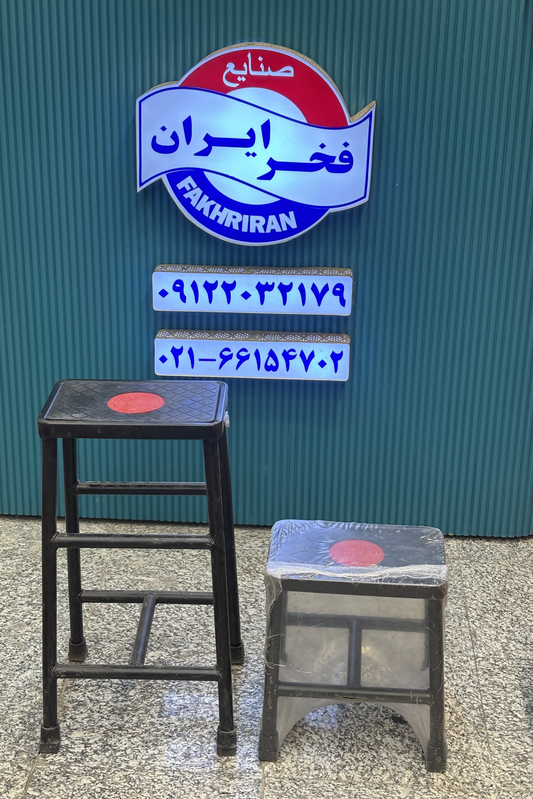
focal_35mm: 55
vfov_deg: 36.2
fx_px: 1221
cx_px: 258
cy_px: 402
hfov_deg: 24.6
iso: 32
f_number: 1.6
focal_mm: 5.96
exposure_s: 1/100
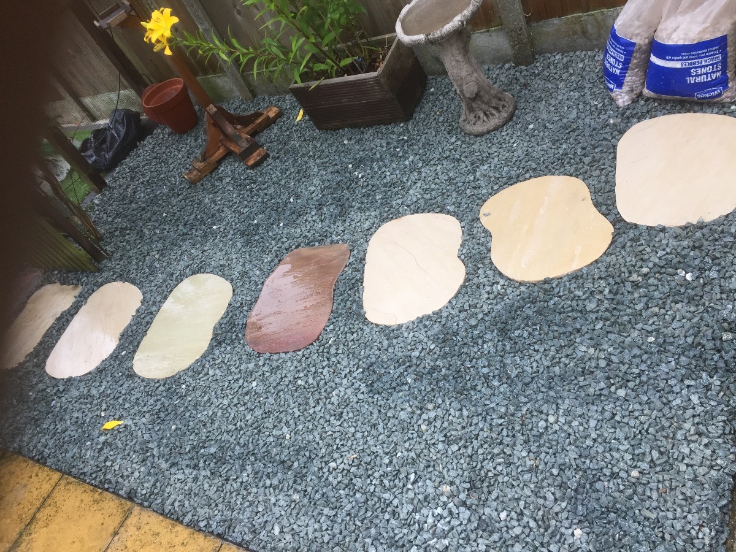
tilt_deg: -39.0
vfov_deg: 48.2
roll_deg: +31.6
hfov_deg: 61.7
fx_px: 617
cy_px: 276
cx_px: 368
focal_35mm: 29
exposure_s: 1/100
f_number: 2.2
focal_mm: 4.15
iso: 50
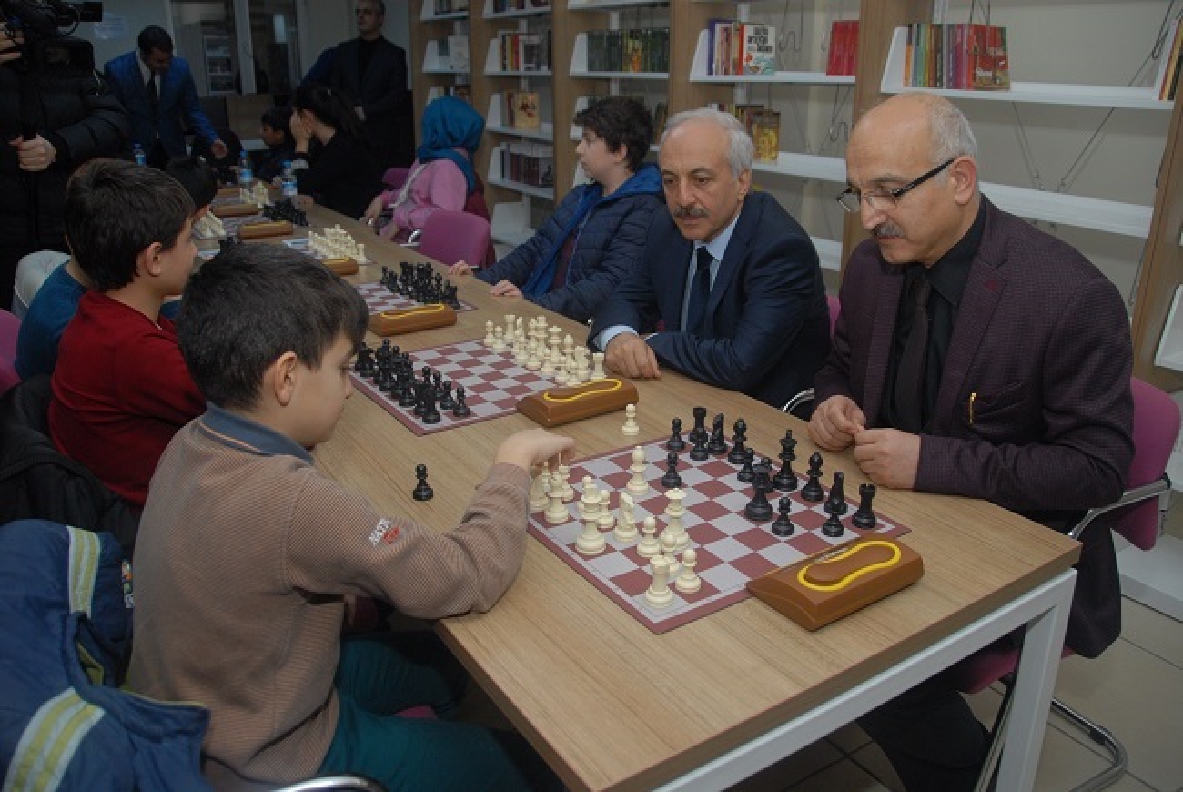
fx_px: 888
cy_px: 396
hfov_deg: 67.3
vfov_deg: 48.0
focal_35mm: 27
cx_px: 592
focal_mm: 18
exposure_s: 1/100
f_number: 3.5
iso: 320
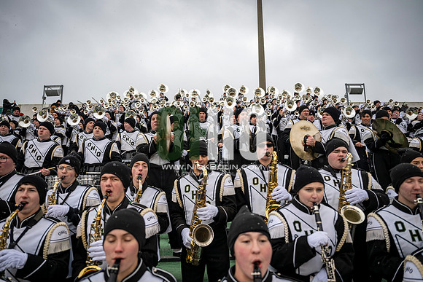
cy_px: 141
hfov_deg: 73.7
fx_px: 282
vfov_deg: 53.2
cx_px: 212
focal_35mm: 24
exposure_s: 1/500
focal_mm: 24
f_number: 2.8
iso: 160
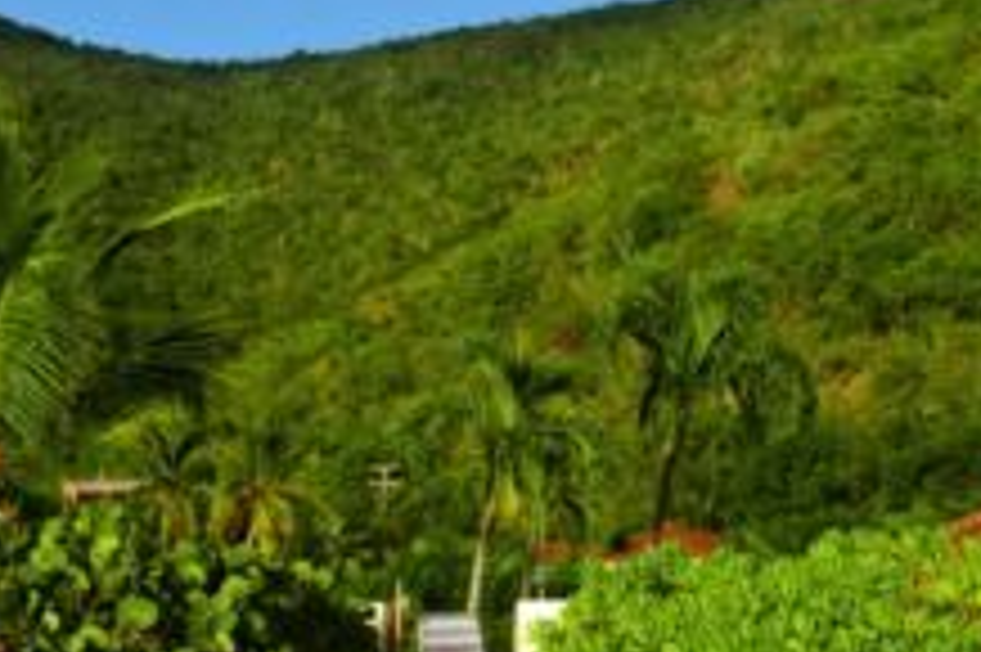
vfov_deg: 17.1
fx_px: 2151
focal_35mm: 79
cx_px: 387
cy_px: 533
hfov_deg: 25.6
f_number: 8
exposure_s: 1/250
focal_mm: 18
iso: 110
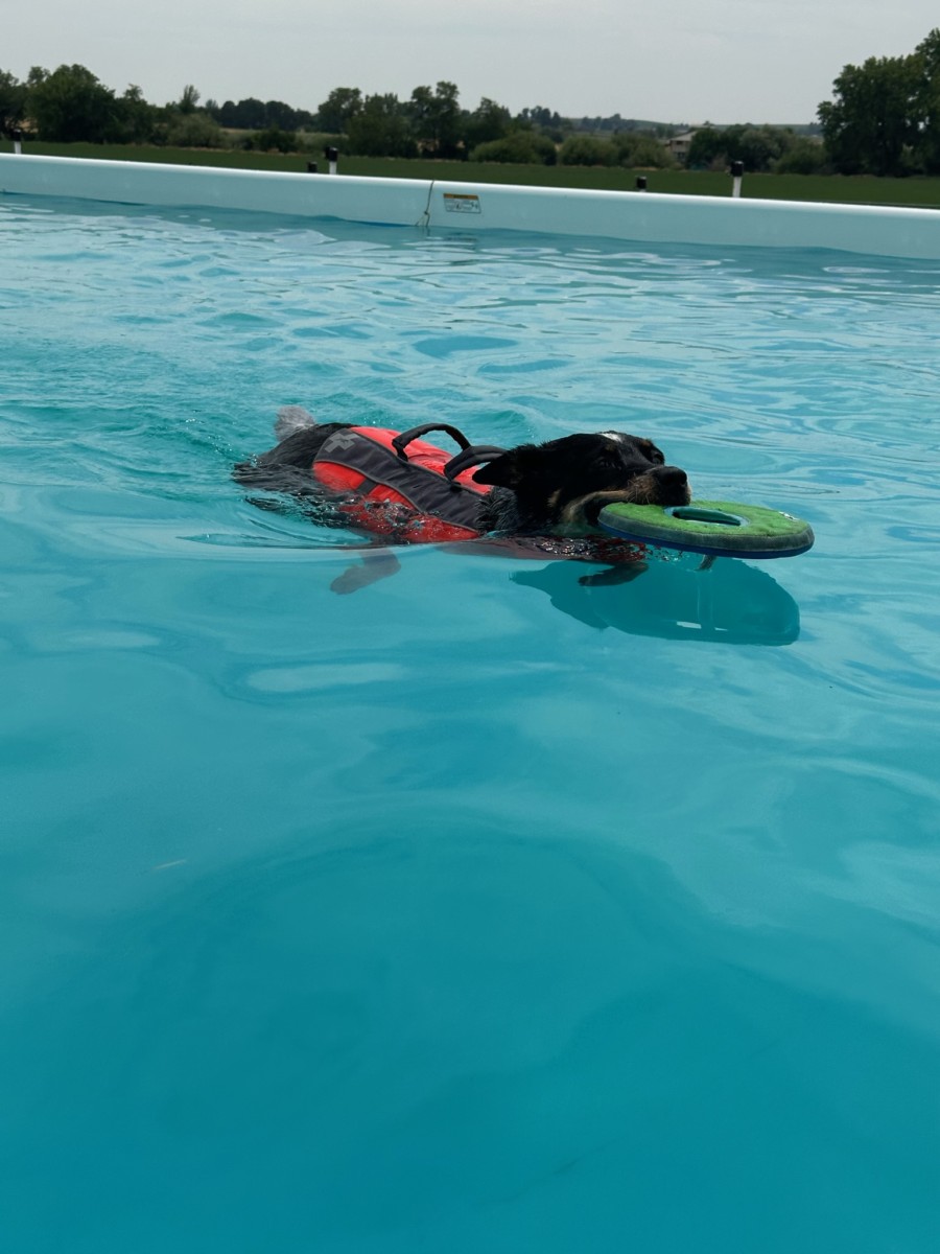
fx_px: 1738
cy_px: 627
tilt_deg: -15.7
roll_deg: -2.0
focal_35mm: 48
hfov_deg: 30.3
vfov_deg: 39.7
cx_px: 470
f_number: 1.78
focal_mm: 6.86
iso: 64
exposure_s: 1/7634
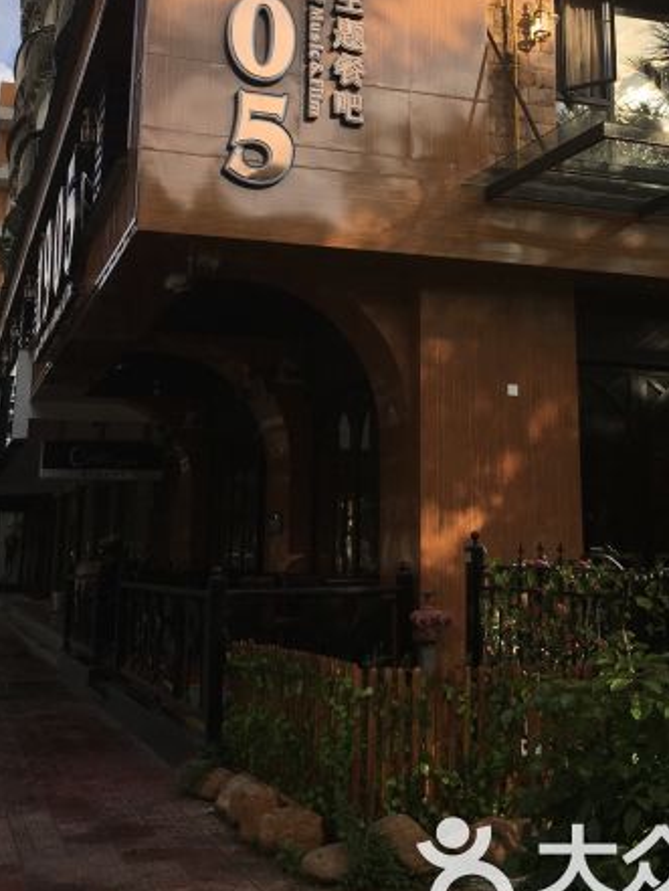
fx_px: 1185
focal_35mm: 46
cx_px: 393
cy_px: 263
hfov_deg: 31.5
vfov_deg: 40.5
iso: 25
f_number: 2.2
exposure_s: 1/1451
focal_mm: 4.15
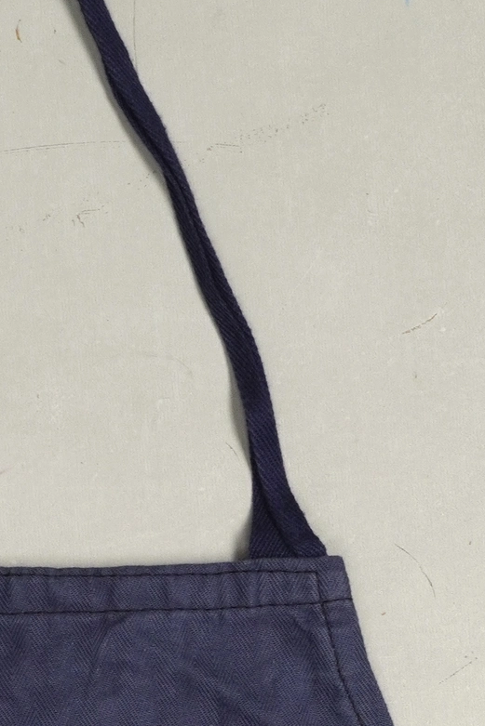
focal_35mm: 177
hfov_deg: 7.8
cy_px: 917
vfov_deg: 11.3
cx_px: 194
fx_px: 3575
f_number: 5
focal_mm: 32
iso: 400
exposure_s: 1/100
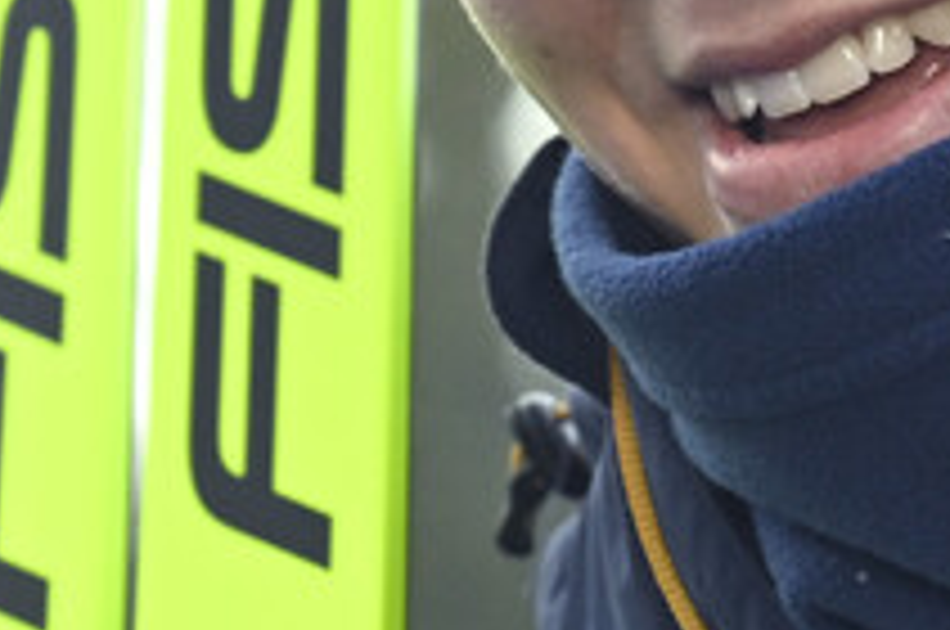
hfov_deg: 3.9
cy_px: 335
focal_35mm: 532
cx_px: 1450
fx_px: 14017
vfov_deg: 2.6
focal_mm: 70
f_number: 4.5
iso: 1000
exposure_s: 1/400
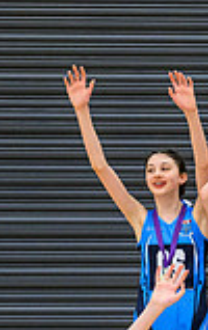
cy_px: 318
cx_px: 588
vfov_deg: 11.9
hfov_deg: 6.9
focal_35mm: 174
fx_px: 1571
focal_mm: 40
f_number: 3.5
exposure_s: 1/500
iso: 5000
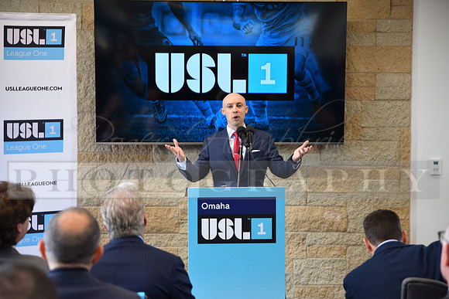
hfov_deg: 28.8
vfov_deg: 19.5
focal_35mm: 70
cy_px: 150
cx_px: 224
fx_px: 873
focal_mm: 70
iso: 400
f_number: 2.8
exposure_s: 1/60
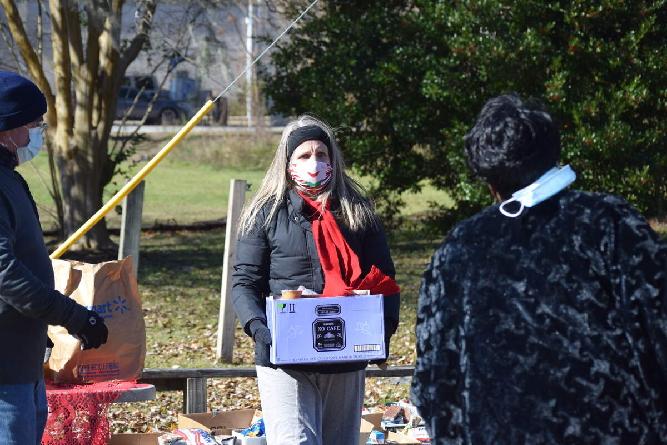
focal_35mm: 102
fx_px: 1890
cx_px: 334
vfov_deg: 13.4
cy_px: 222
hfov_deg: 20.0
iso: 400
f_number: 5.6
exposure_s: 1/1250
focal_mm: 68
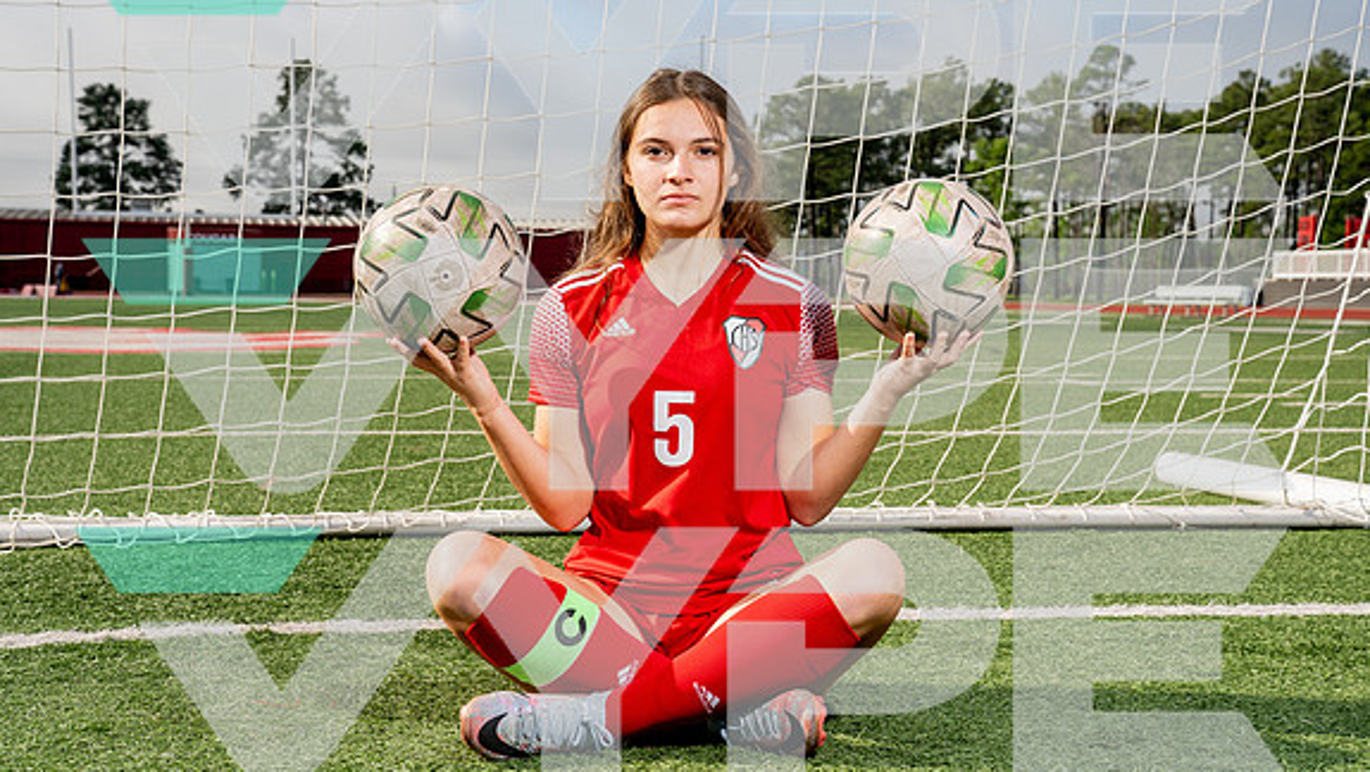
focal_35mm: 57
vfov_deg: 21.1
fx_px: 2072
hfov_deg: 36.6
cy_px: 355
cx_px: 694
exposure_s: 1/250
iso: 100
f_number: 8
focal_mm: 51
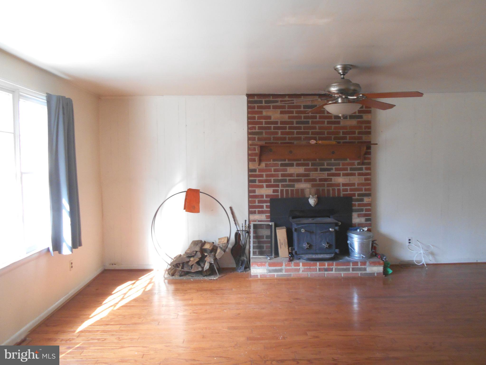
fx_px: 365
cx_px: 243
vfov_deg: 53.1
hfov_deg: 67.3
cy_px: 182
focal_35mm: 26
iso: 250
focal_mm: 4.6
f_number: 3.2
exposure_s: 1/30
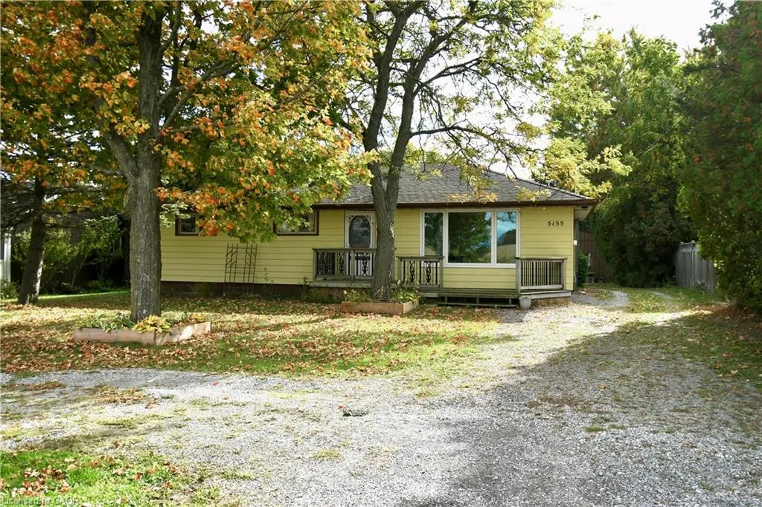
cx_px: 381
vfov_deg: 43.6
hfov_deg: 61.9
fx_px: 635
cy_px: 254
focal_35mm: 30
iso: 250
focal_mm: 20
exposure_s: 1/200
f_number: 9
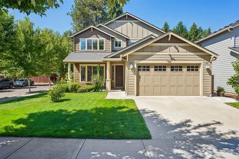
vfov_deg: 57.2
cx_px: 120
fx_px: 146
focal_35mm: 22
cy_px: 80
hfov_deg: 78.6
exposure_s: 1/640
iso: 400
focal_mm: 22
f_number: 8
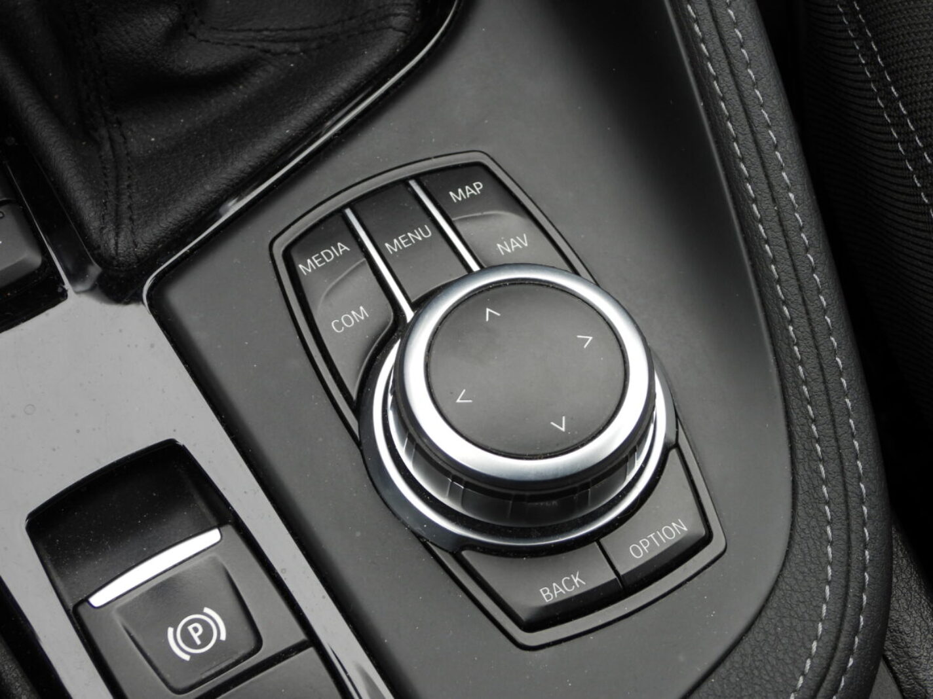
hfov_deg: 23.0
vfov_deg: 17.4
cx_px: 466
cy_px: 350
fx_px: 2291
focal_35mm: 85
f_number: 3.5
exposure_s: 1/100
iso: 100
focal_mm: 15.3
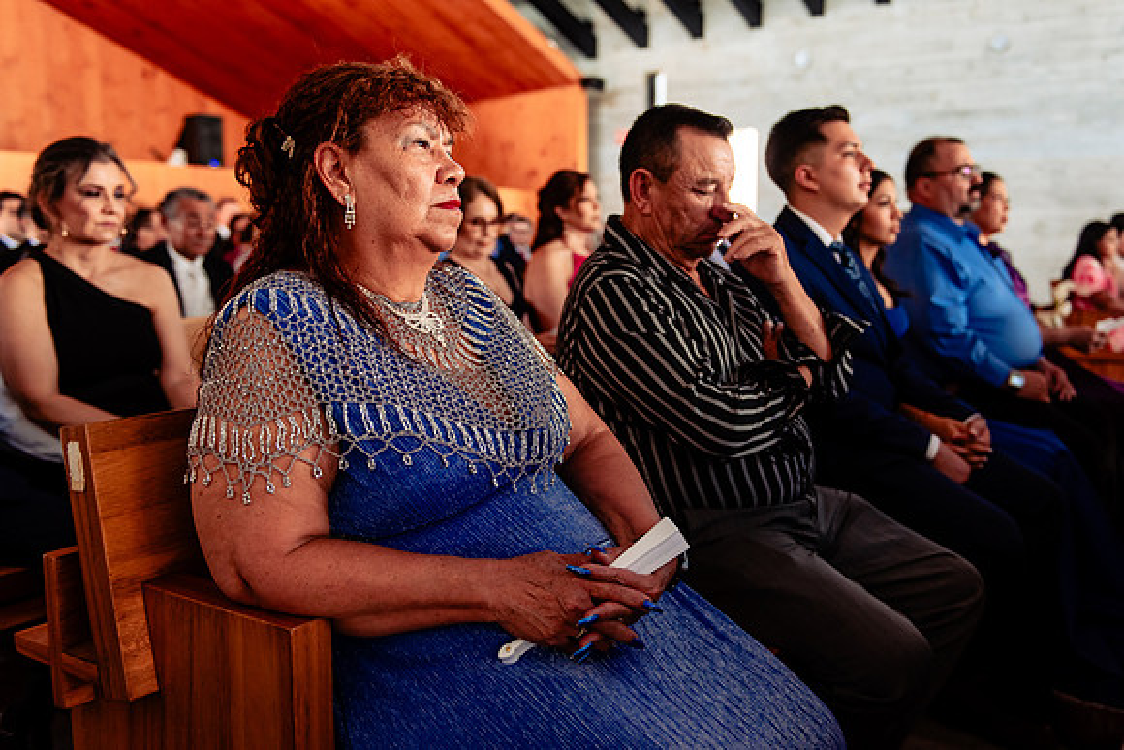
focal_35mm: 34
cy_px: 380
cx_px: 583
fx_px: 1054
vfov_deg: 39.2
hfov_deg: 56.1
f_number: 3.2
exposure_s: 1/250
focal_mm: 32
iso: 800
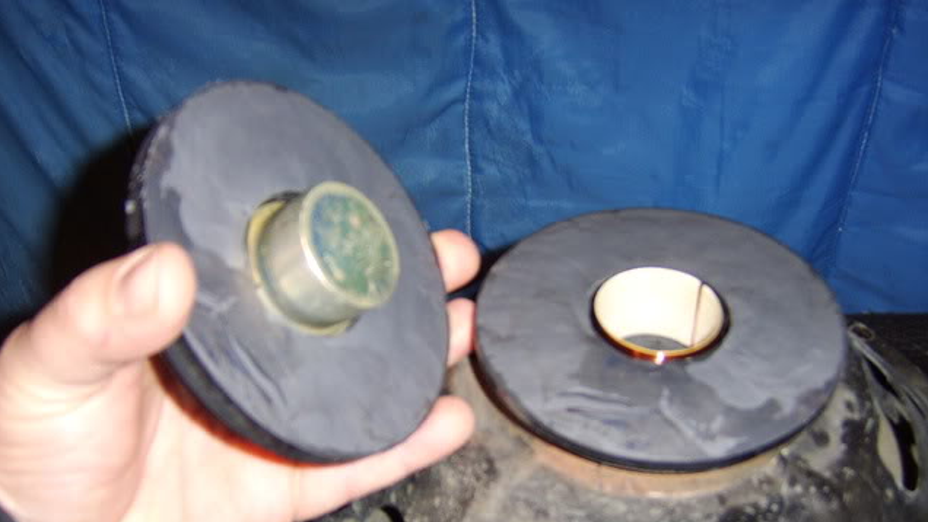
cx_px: 463
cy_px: 327
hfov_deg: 58.0
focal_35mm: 34
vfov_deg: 34.5
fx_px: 837
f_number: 2.7
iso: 141
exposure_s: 1/30
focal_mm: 8.13
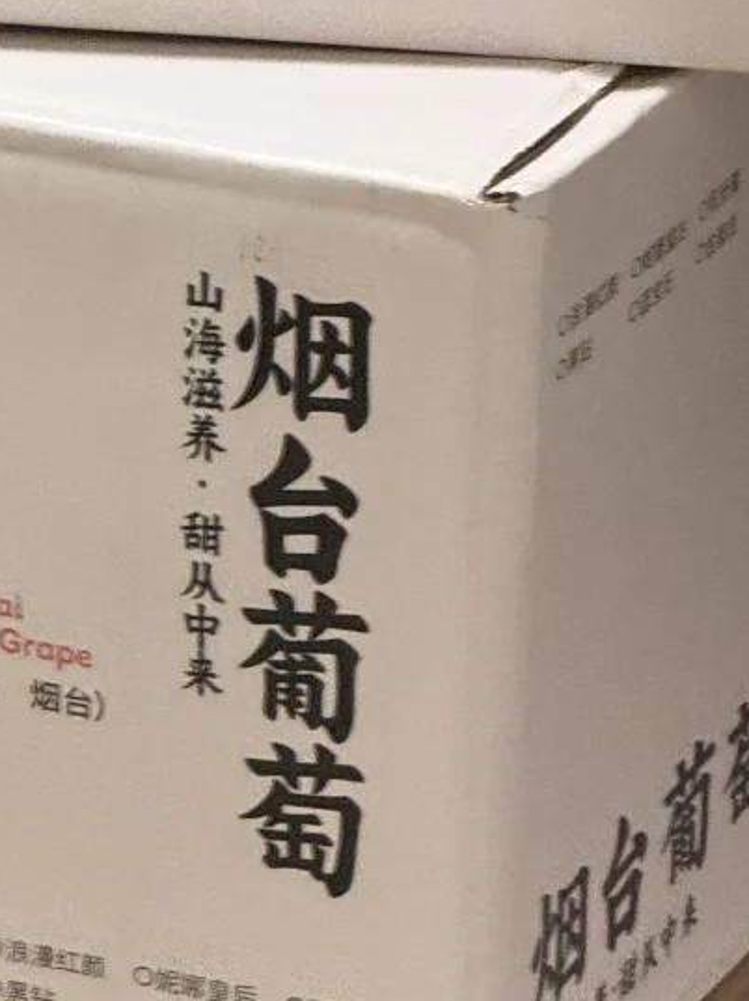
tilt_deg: -16.8
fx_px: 9301
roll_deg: +2.7
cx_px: 224
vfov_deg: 6.1
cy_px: -11
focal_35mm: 322
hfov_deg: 4.6
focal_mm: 15.66
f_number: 2.8
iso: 320
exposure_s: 1/50
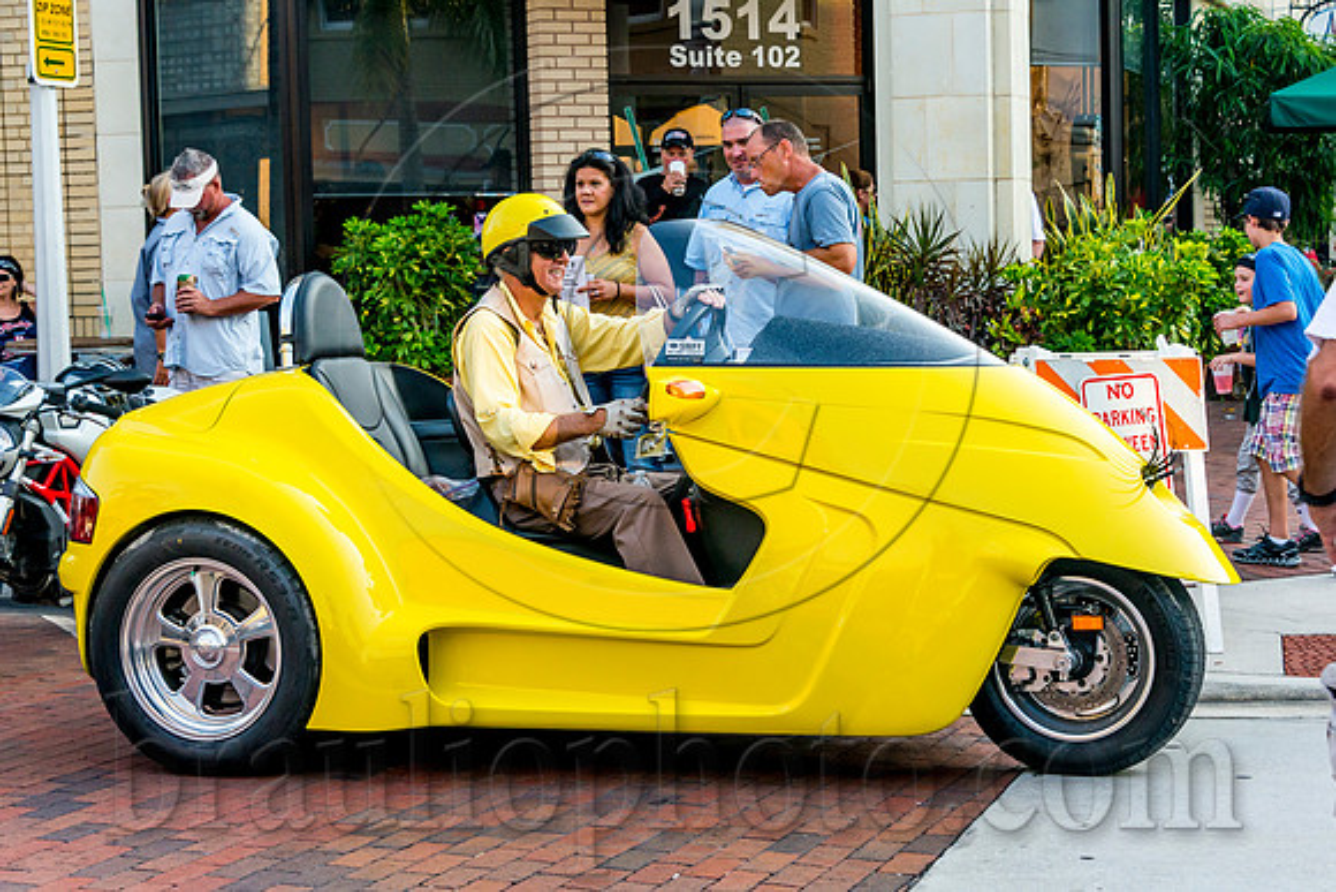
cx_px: 668
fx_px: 2524
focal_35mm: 68
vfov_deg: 20.0
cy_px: 446
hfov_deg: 29.6
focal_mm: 68
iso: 800
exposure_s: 1/800
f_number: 7.1
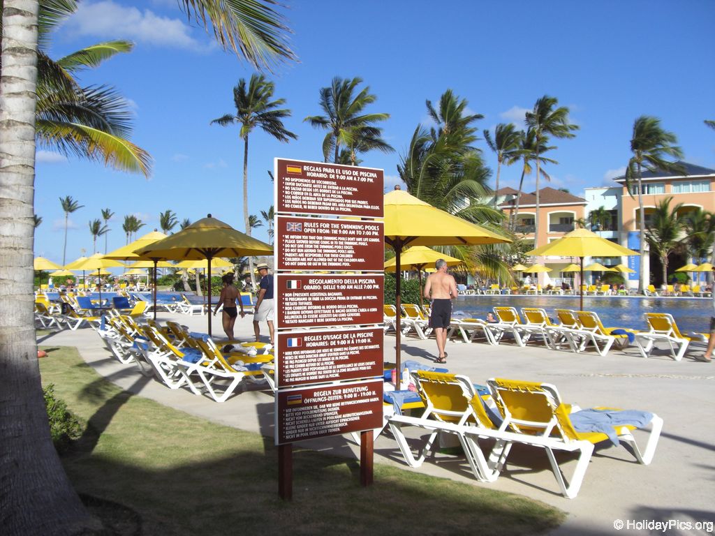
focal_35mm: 38
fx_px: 785
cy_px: 268
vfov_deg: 37.7
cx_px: 358
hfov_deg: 49.0
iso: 64
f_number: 8
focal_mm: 6.2
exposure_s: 1/160
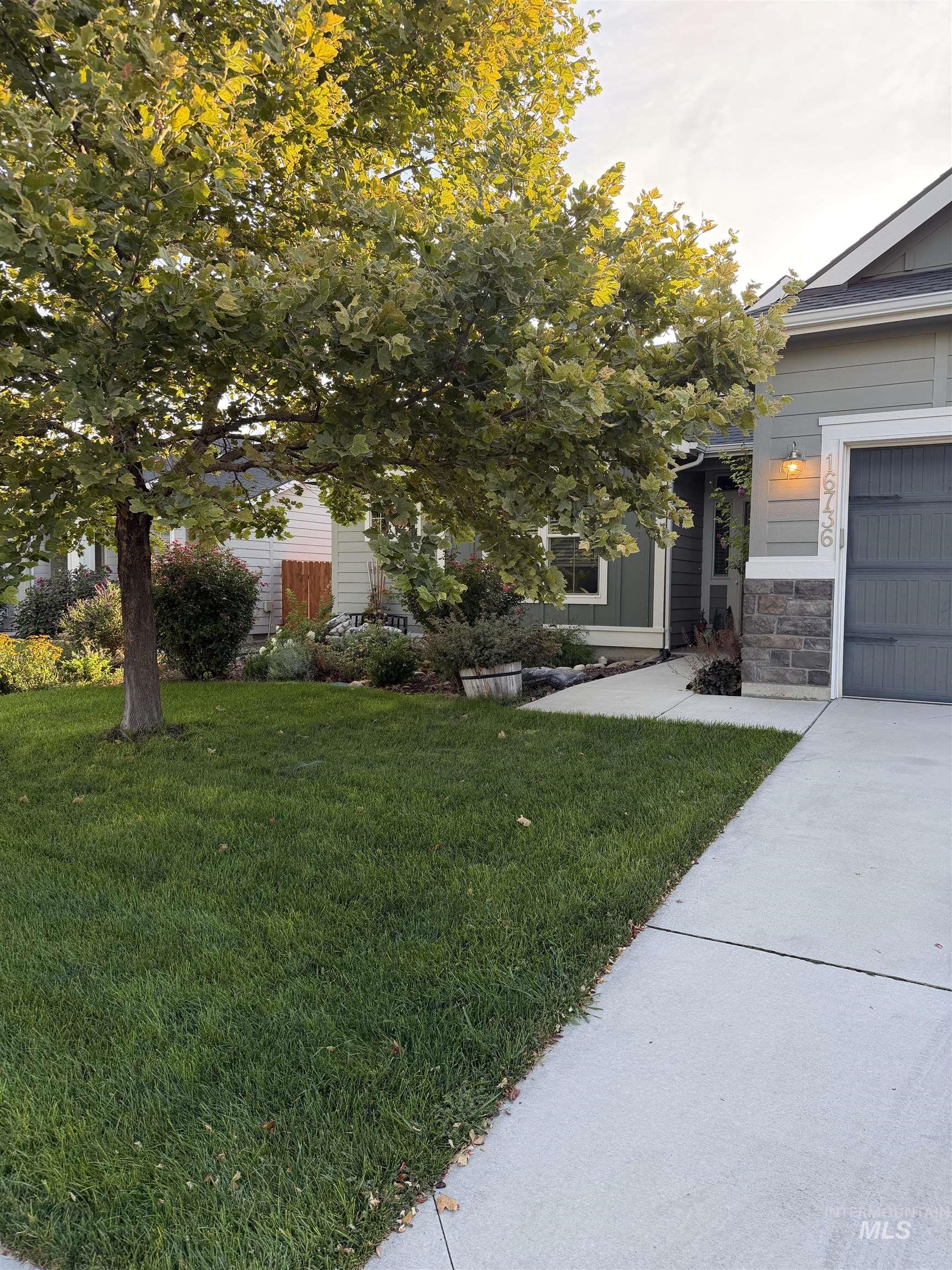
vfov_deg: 71.6
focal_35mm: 24
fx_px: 880
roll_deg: -0.7
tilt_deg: -3.6
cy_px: 635
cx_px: 476
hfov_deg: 56.8
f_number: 1.78
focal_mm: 6.76
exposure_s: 1/617
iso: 100
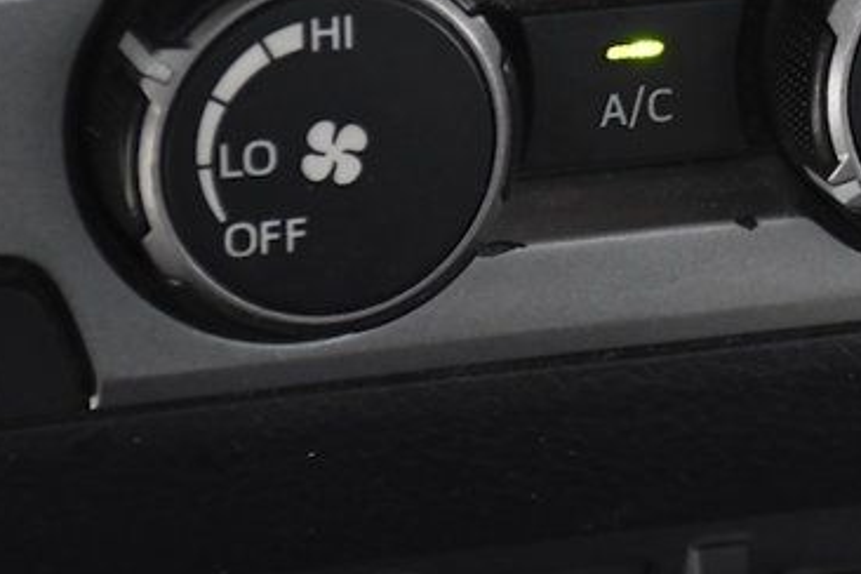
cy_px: 67
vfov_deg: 4.7
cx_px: 965
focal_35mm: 294
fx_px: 7031
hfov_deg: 7.0
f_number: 5
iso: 2500
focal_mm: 70
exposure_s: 1/40
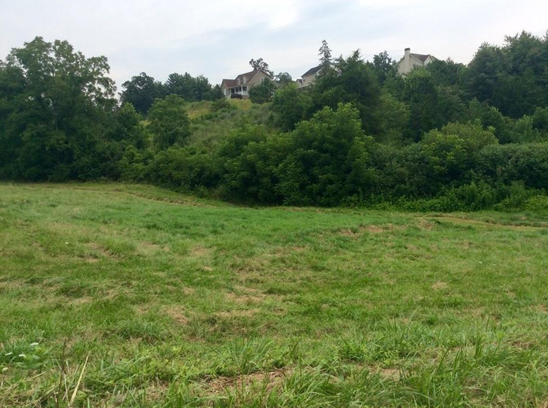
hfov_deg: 54.0
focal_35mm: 34
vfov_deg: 41.7
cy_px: 207
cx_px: 287
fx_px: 537
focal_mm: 3.3
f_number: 2.4
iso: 32
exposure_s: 1/697
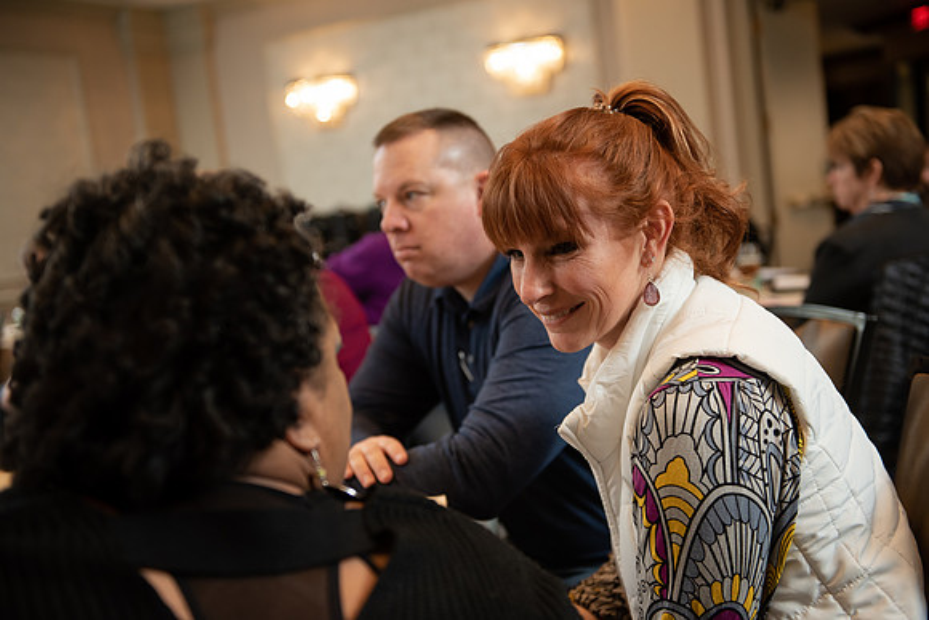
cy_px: 310
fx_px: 1239
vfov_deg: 28.1
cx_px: 464
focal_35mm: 48
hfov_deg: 41.1
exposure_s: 1/160
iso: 1000
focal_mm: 48
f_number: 3.2
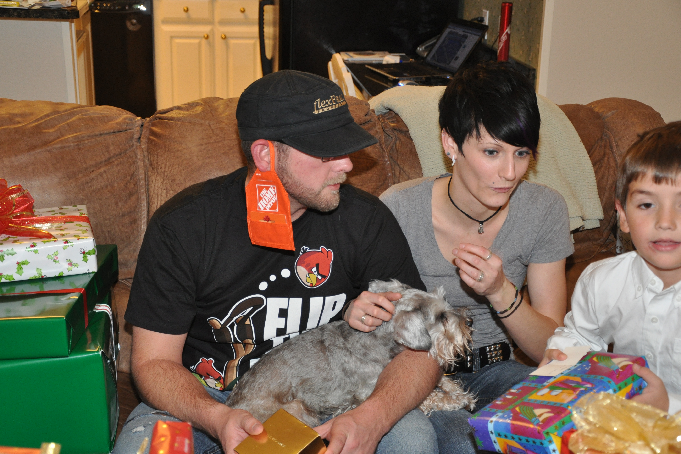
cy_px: 228
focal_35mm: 58
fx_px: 1097
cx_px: 340
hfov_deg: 34.5
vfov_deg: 23.4
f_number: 4.5
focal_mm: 38
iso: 800
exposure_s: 1/60
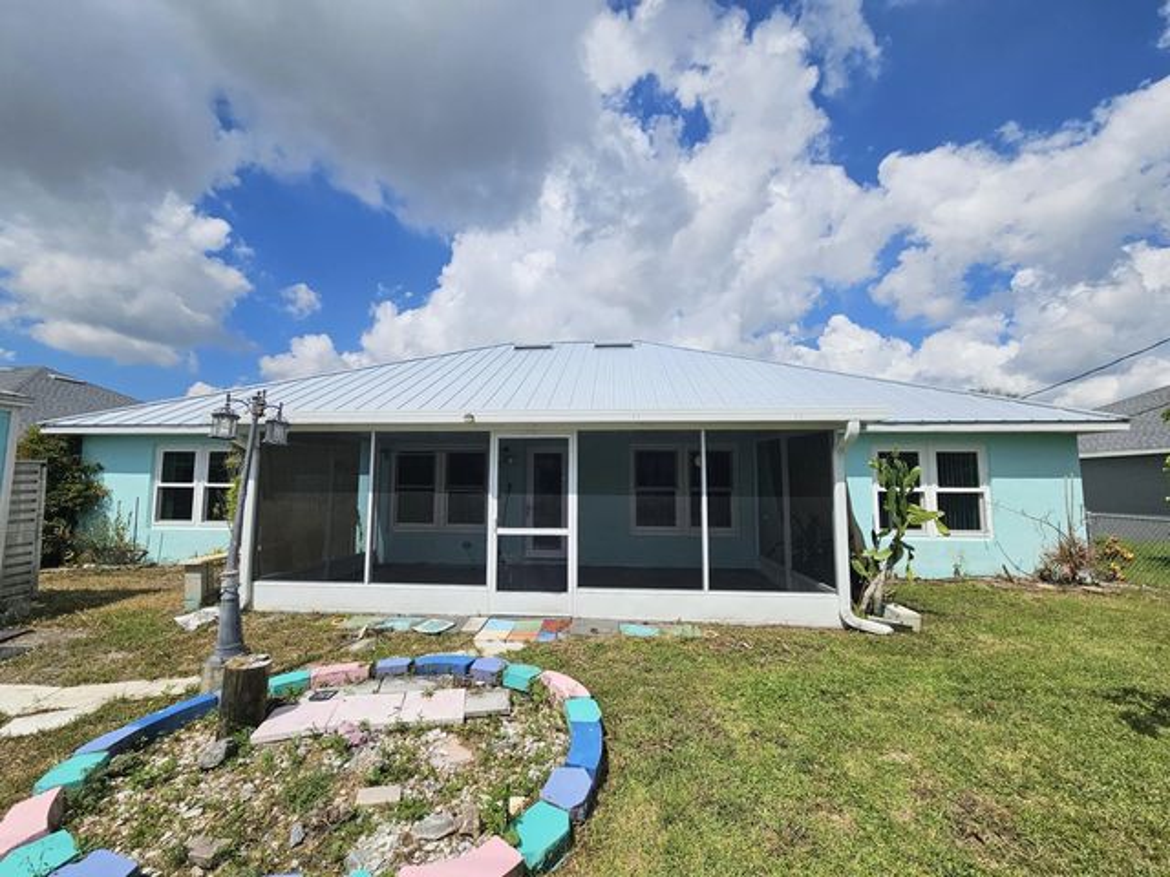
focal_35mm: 13
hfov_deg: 106.2
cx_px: 585
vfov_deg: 89.9
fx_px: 439
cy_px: 438
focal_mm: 2.2
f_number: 2.2
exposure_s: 1/5523
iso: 50
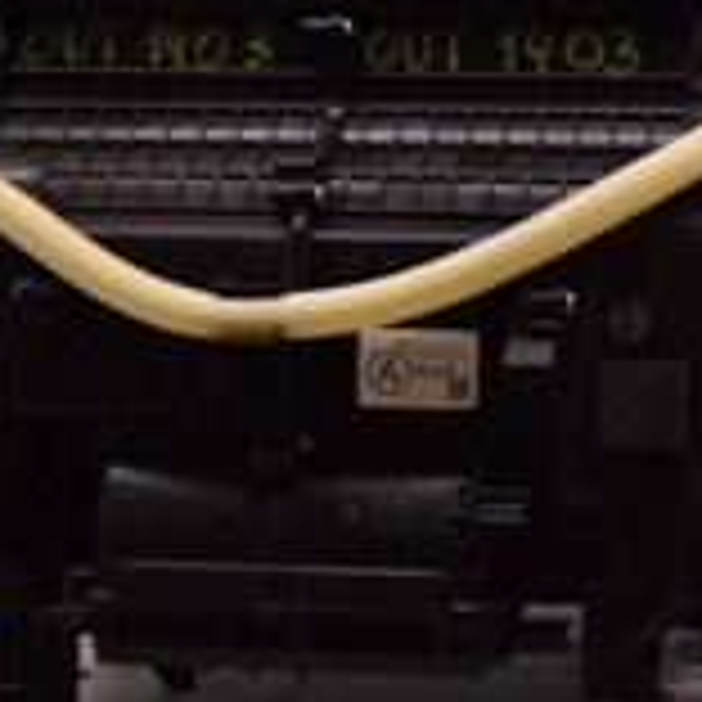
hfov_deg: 12.2
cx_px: 747
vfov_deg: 12.4
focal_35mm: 141
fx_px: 3229
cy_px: 308
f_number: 4
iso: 1600
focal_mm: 27
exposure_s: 1/400
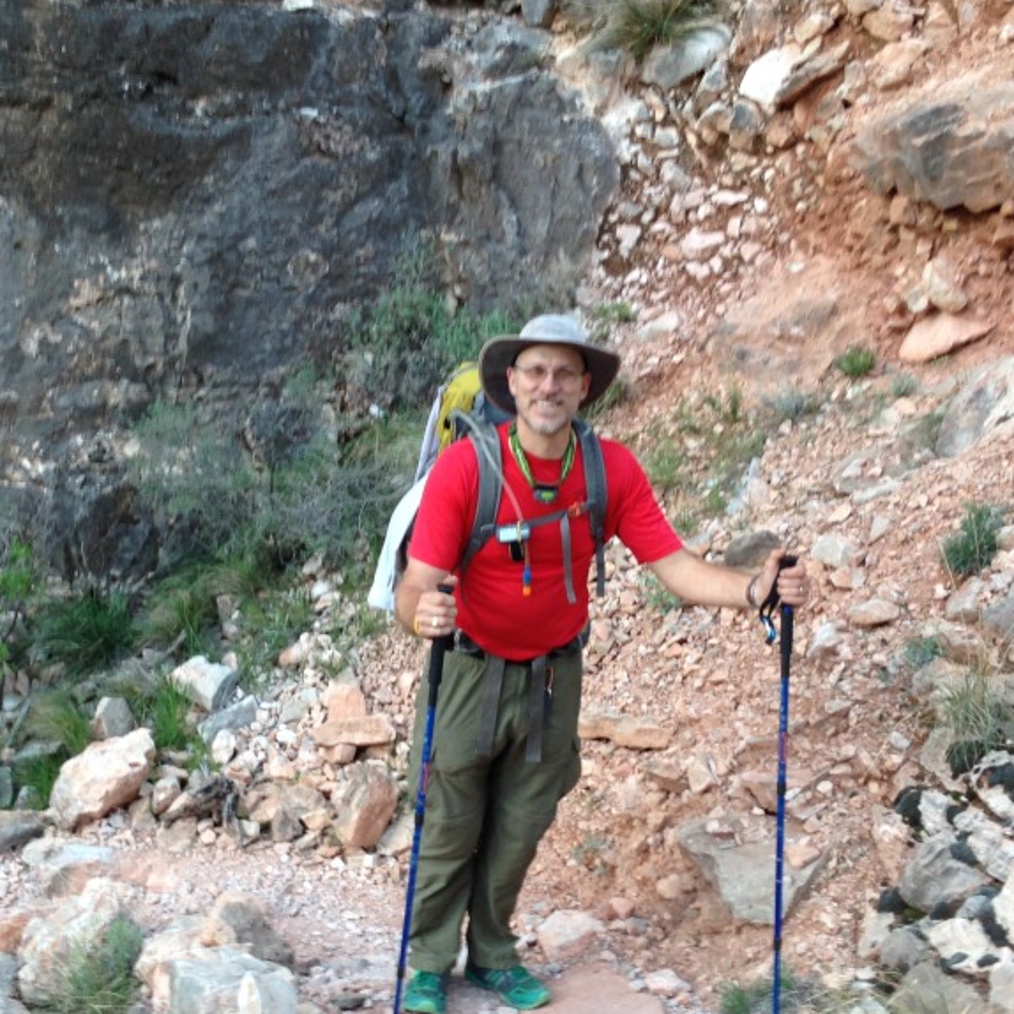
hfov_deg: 32.7
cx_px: 403
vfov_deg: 32.7
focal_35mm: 52
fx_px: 1723
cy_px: 620
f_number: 2.4
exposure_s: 1/30
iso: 50
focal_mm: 4.12
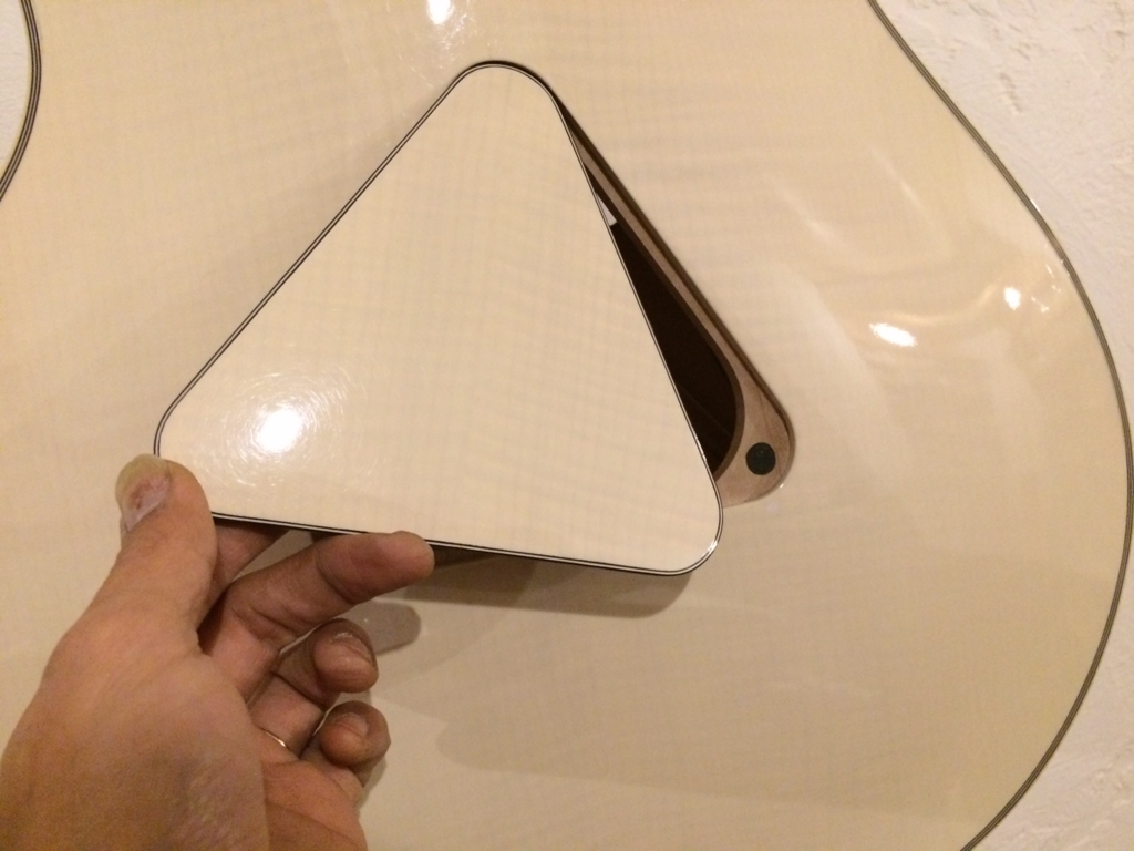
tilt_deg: -9.1
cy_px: 426
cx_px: 567
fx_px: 950
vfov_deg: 48.2
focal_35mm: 29
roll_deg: +5.9
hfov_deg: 61.7
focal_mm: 4.15
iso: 320
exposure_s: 1/30
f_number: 2.2
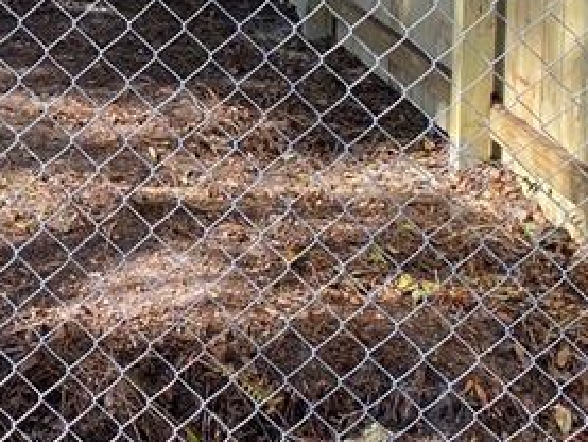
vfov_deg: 14.8
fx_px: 1631
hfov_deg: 19.7
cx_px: -19
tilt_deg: -5.7
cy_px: -110
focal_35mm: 96
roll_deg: -0.6
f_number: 1.8
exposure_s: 1/420
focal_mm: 4.25
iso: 32
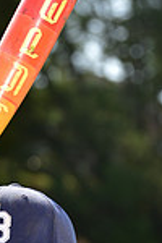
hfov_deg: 3.2
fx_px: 2916
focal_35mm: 432
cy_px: 321
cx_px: 17
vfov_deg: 4.8
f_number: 5.6
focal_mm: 112
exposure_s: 1/250
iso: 100
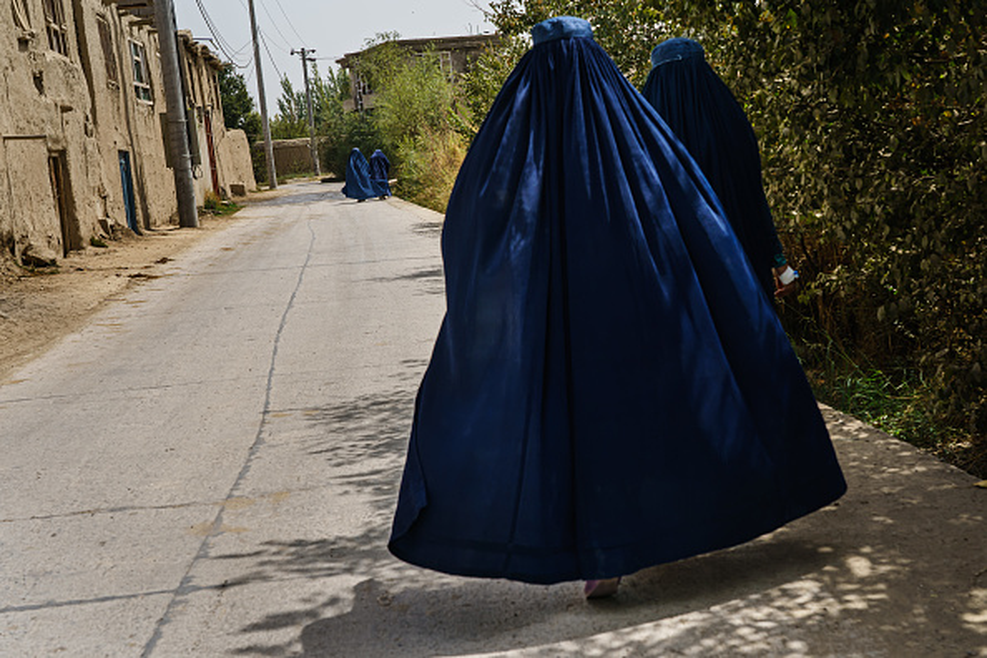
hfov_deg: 42.7
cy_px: 329
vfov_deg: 29.2
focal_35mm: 46
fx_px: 1261
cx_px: 494
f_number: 8
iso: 200
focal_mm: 46
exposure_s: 1/400
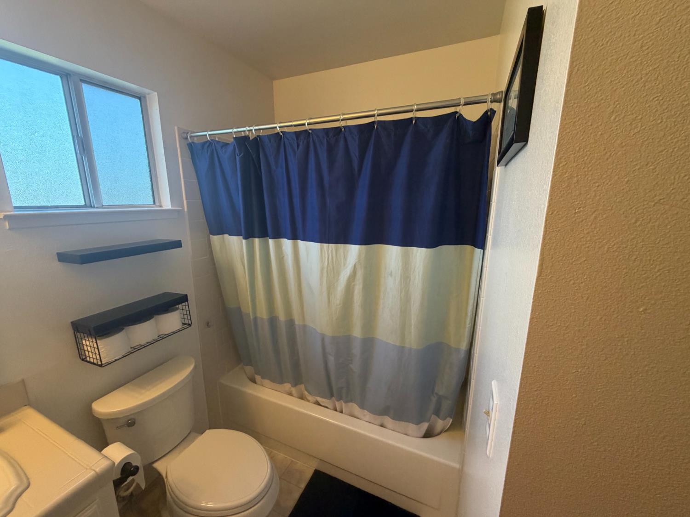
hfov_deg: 102.1
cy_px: 258
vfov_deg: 85.7
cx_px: 345
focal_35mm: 14
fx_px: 279
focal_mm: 2.22
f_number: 2.2
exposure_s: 1/120
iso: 320
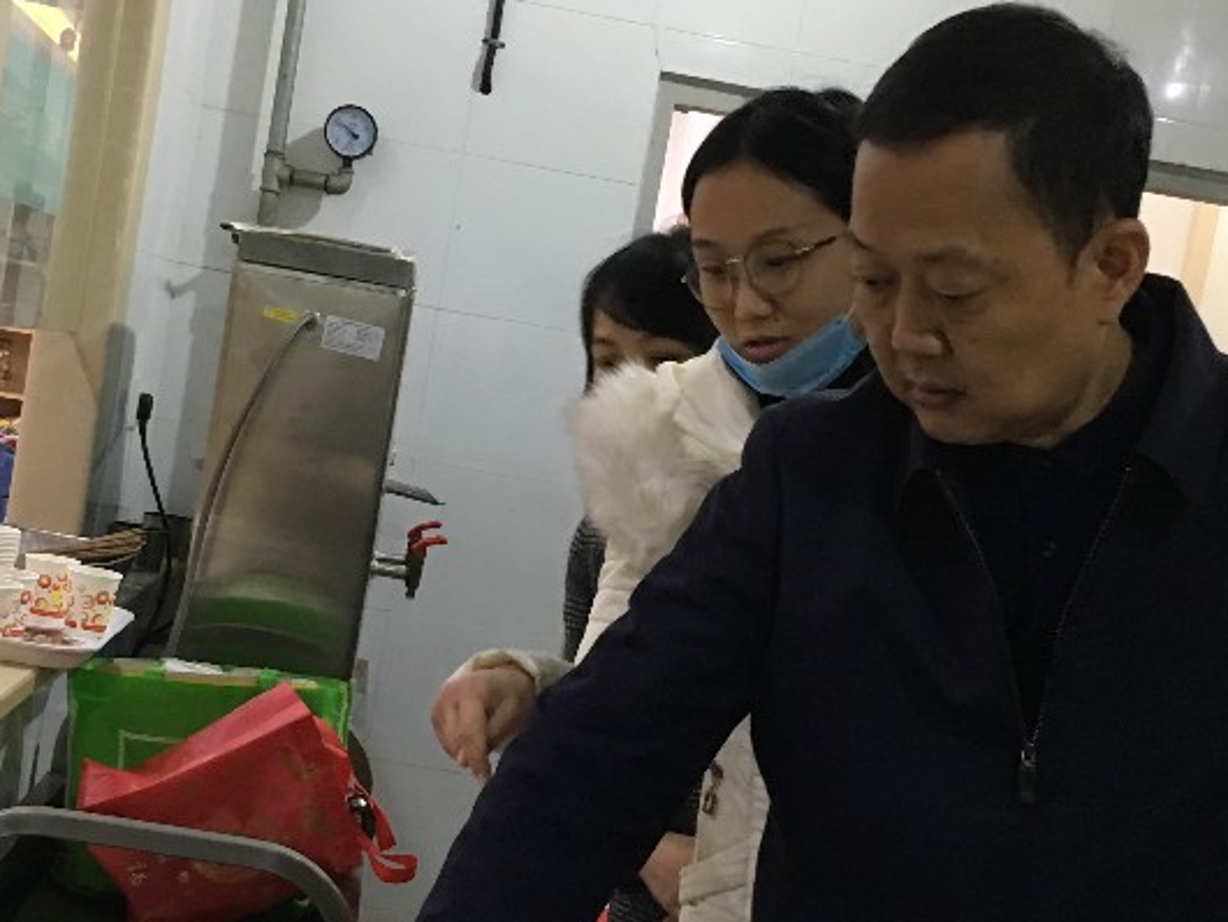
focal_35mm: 56
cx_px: 577
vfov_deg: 26.0
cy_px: 605
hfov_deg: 34.3
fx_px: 1987
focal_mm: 4.15
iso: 100
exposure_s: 1/10
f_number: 2.2
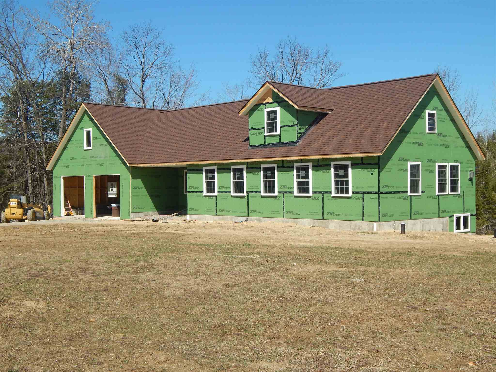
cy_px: 186
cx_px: 248
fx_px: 702
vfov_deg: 29.7
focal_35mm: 49
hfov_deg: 38.9
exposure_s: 1/400
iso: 125
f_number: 7.4
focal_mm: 8.6
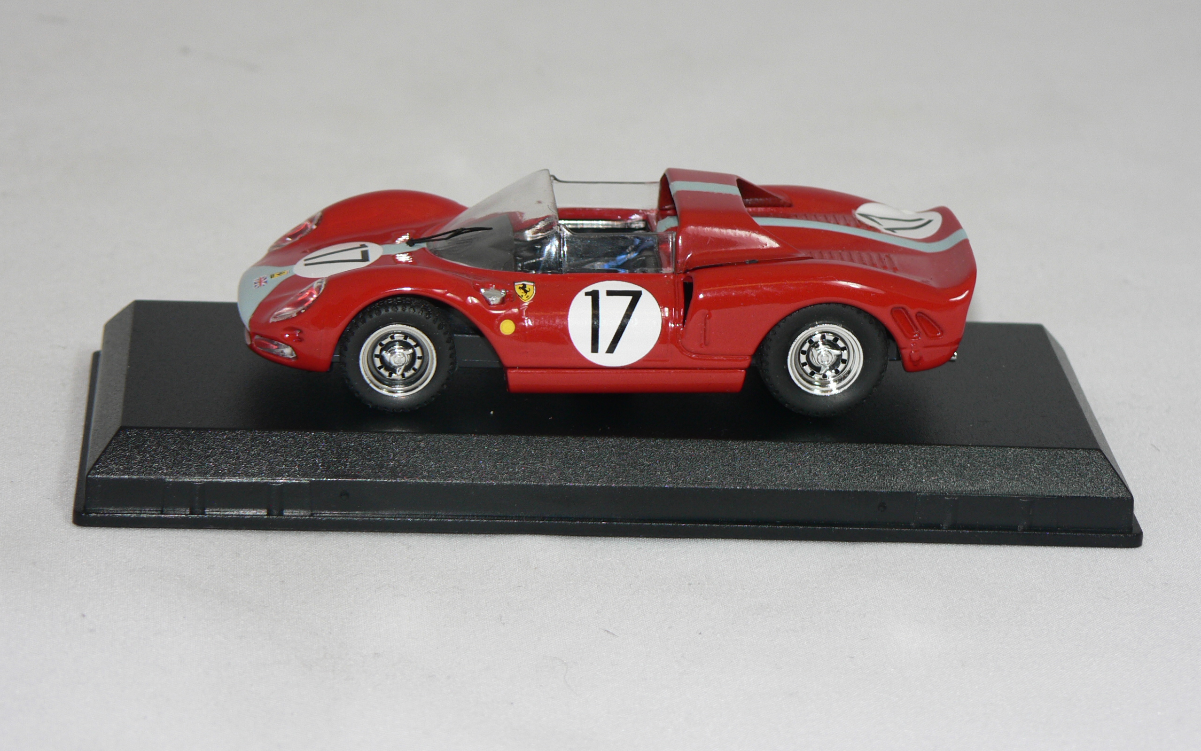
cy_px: 337
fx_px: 4517
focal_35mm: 138
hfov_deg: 15.1
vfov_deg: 9.5
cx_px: 600
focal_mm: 21.6
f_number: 3.2
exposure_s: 1/60
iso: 80
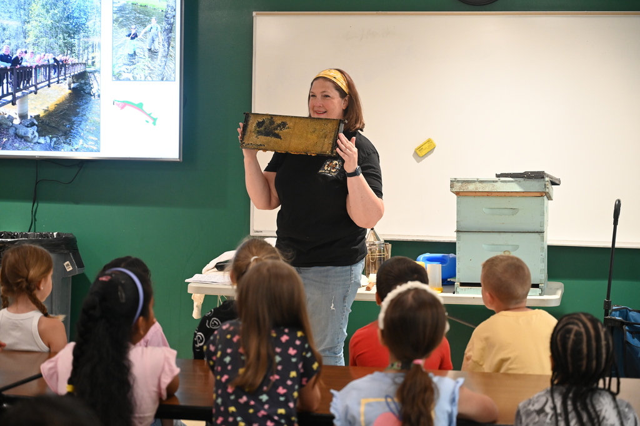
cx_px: 320
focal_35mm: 70
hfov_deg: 28.9
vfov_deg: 19.4
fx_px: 1243
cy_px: 213
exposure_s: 1/100
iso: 3200
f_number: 4
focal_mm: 70
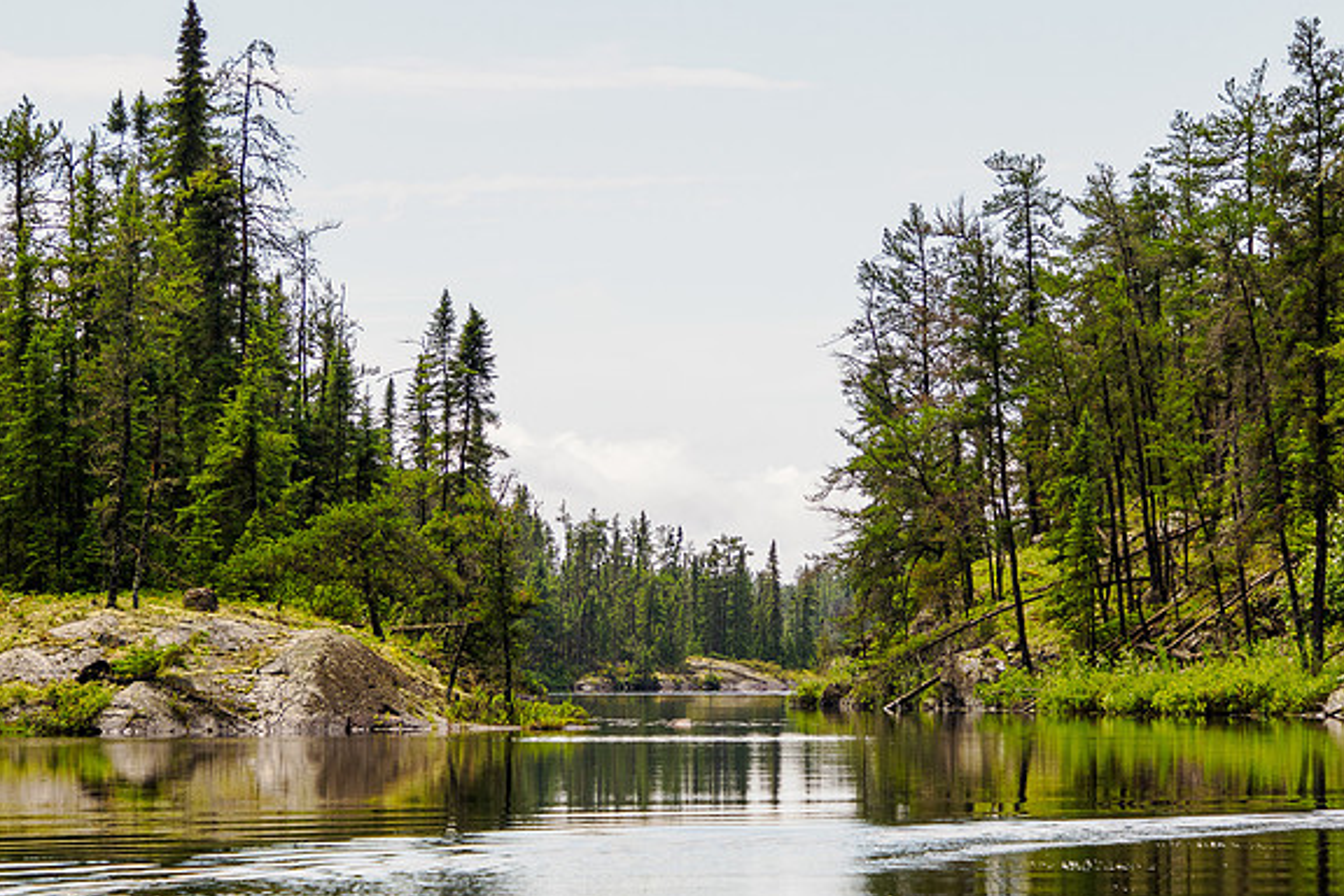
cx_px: 672
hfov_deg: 12.8
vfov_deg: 8.5
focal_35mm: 161
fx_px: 6010
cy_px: 486
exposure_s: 1/160
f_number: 8
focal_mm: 75
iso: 200
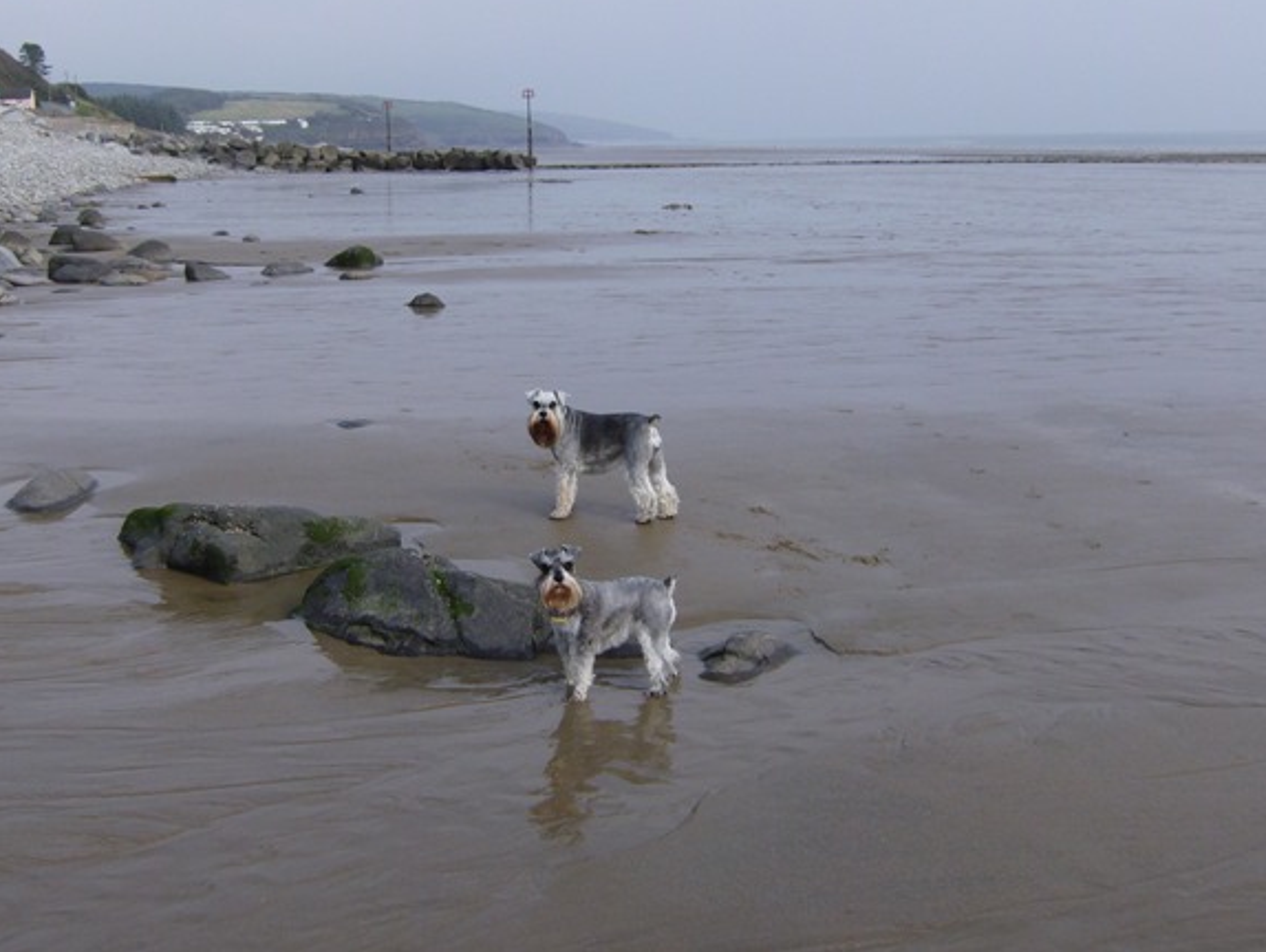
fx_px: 1465
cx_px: 593
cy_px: 428
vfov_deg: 36.0
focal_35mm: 40
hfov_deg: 46.7
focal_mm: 6
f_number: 4.7
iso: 100
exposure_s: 1/783
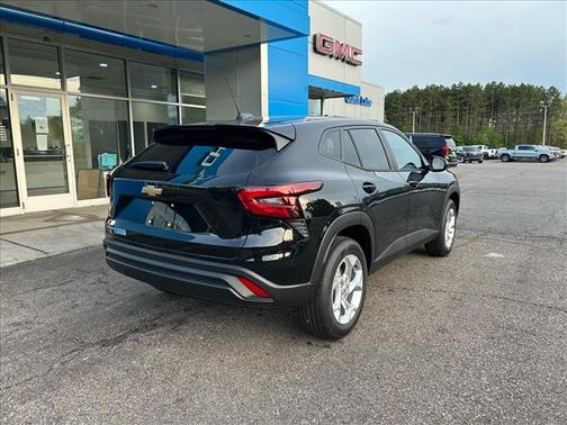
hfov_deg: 67.3
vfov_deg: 53.1
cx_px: 284
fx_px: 426
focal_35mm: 26
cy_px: 212
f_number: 1.5
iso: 50
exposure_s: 1/121
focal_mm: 5.7
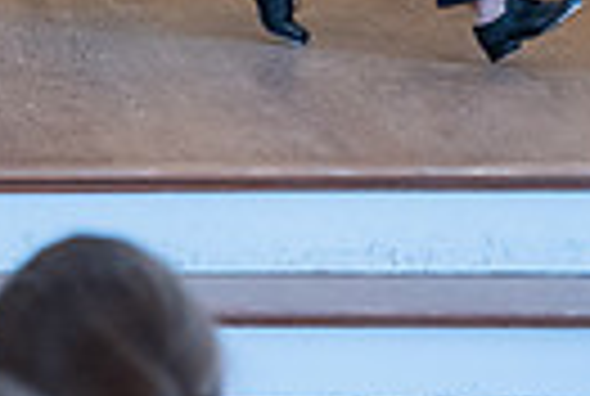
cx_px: -393
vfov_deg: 5.1
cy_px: -418
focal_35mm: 267
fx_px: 4386
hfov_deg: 7.5
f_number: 2.8
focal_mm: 56
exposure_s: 1/200
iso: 1600
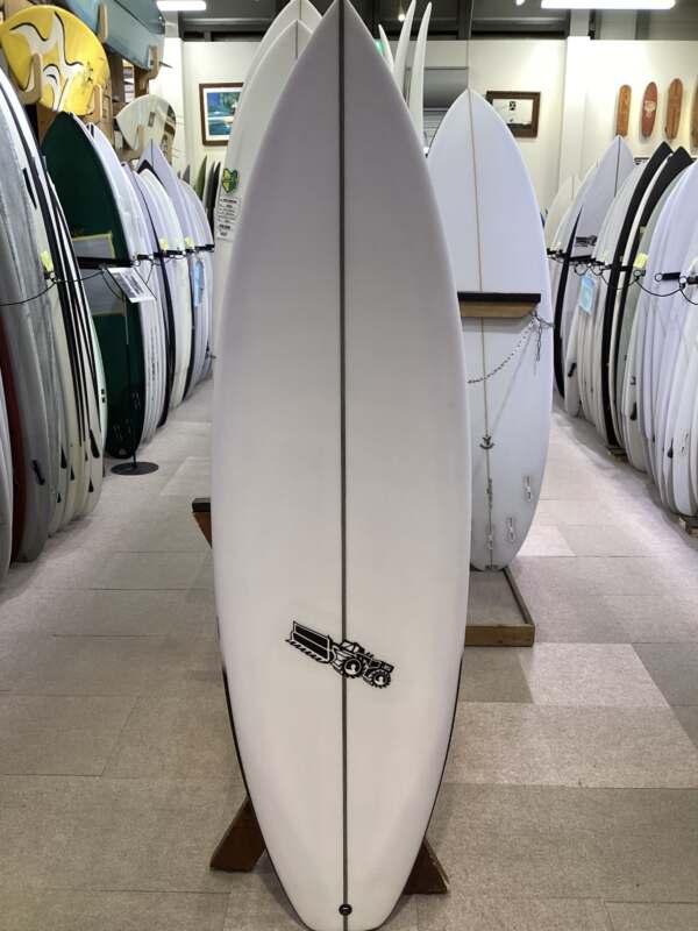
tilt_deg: -16.4
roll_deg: +0.9
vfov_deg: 58.4
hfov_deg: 45.4
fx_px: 833
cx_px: 349
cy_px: 466
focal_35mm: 31
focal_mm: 3.3
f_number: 2.4
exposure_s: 1/50
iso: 80
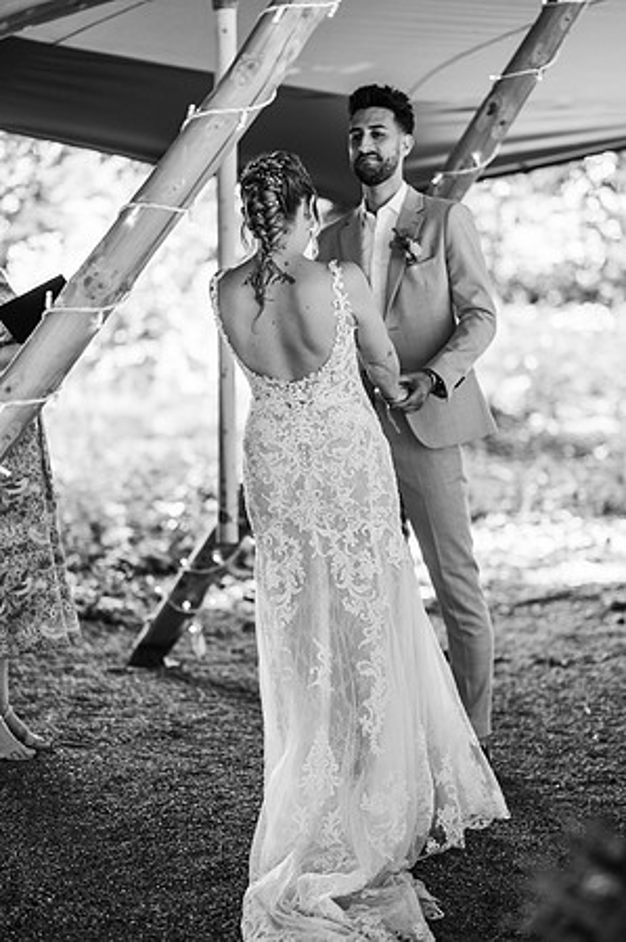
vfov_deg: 23.9
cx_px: 313
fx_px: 2222
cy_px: 471
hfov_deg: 16.0
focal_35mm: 85
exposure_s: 1/200
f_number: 1.8
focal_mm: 85
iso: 100
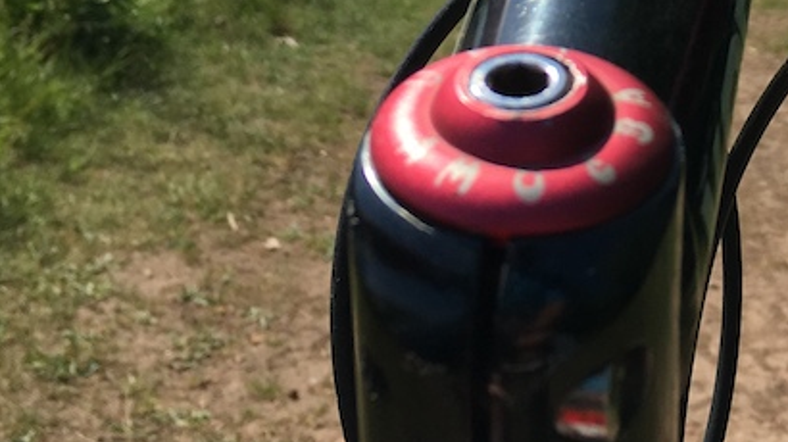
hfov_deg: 26.4
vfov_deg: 13.9
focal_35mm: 79
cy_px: -300
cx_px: 627
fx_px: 1650
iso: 25
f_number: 2.2
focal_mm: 4.15
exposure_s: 1/2137
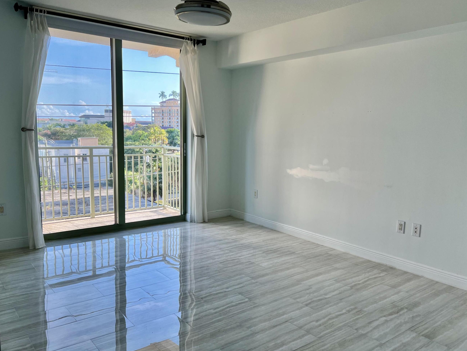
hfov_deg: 61.6
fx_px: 391
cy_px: 179
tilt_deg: -7.4
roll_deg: -1.0
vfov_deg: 48.2
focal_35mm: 29
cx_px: 251
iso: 50
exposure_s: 1/323
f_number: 1.5
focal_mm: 5.7
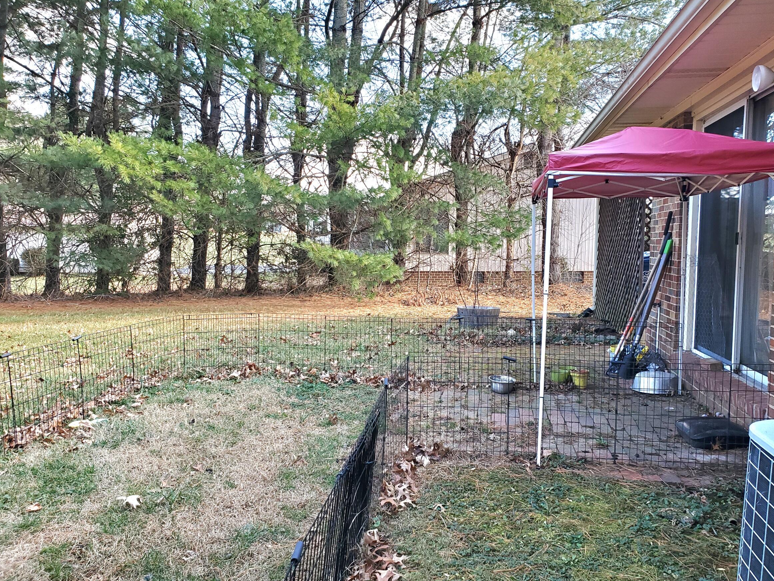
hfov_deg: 65.3
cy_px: 287
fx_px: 604
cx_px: 397
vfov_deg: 51.4
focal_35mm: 27
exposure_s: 1/120
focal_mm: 4.3
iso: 100
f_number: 2.4
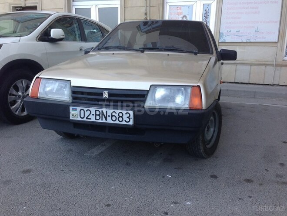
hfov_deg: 55.4
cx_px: 144
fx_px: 274
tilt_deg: -9.5
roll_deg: -2.4
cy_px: 108
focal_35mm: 33
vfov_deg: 42.9
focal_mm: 4.12
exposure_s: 1/147
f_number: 2.4
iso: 50
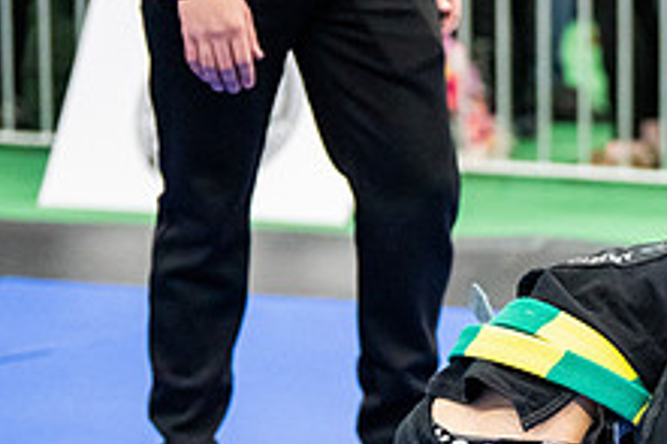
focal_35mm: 239
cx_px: 848
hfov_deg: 8.5
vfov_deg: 5.7
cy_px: 521
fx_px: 4425
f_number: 2.8
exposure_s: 1/500
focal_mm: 91
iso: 6400
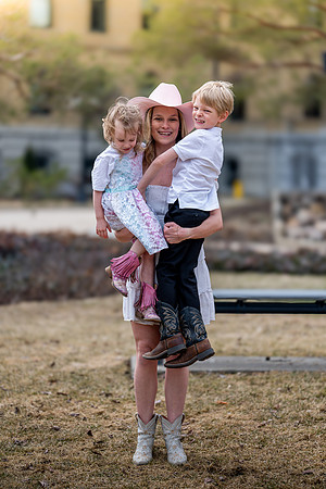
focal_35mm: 100
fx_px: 1358
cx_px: 163
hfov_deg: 13.7
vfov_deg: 20.4
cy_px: 244
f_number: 2
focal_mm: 100
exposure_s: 1/1600
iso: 100
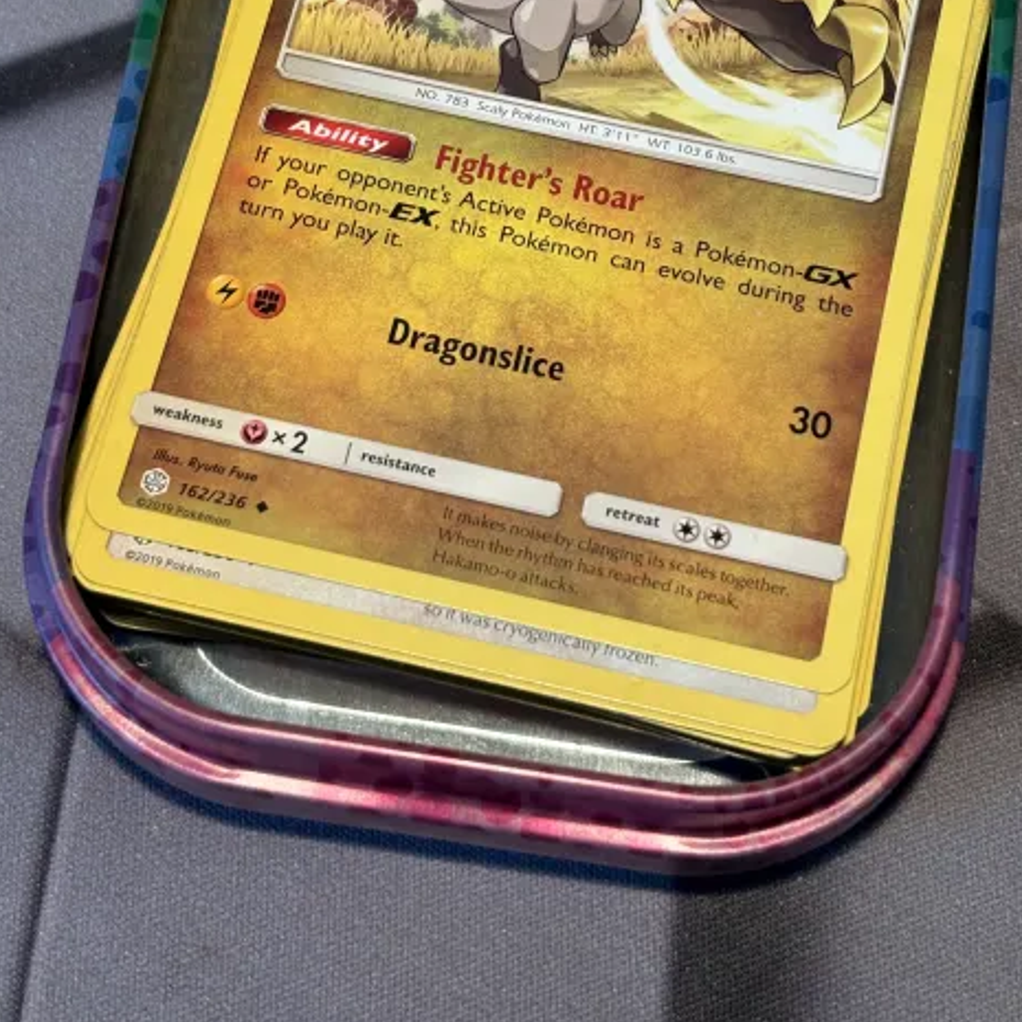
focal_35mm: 79
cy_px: 167
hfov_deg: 21.9
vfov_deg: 21.6
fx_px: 2639
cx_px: 530
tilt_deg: -62.6
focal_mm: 5.96
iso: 32
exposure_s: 1/50
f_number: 1.6
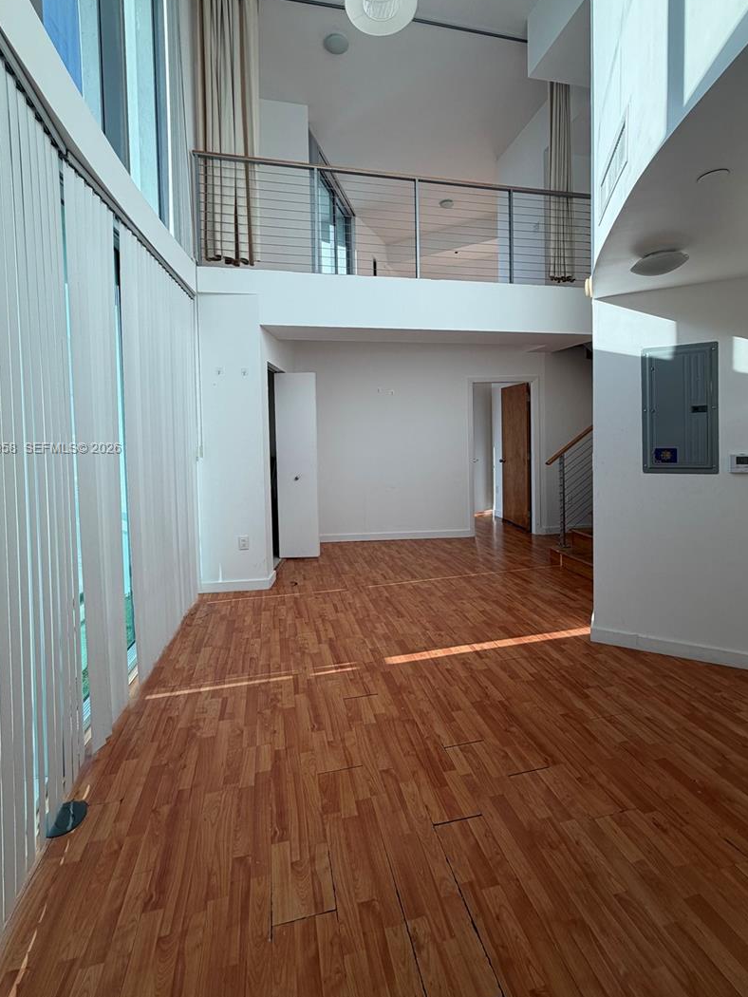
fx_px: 461
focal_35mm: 16
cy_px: 449
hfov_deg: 78.1
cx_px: 372
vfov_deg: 94.2
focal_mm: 2.22
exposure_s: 1/596
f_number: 2.2
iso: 40
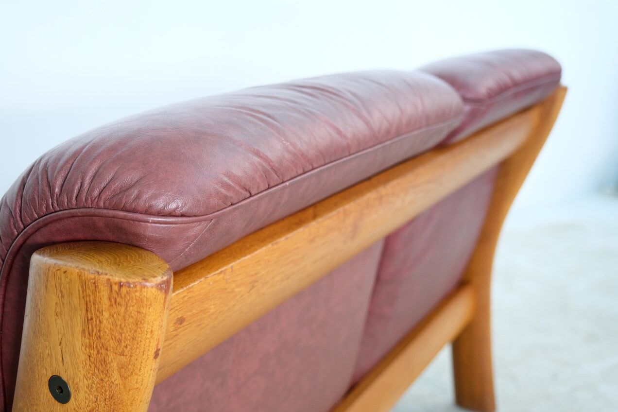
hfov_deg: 49.6
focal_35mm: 39
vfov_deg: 34.2
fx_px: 669
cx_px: 309
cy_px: 206
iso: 1250
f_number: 4
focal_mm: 26
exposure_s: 1/40
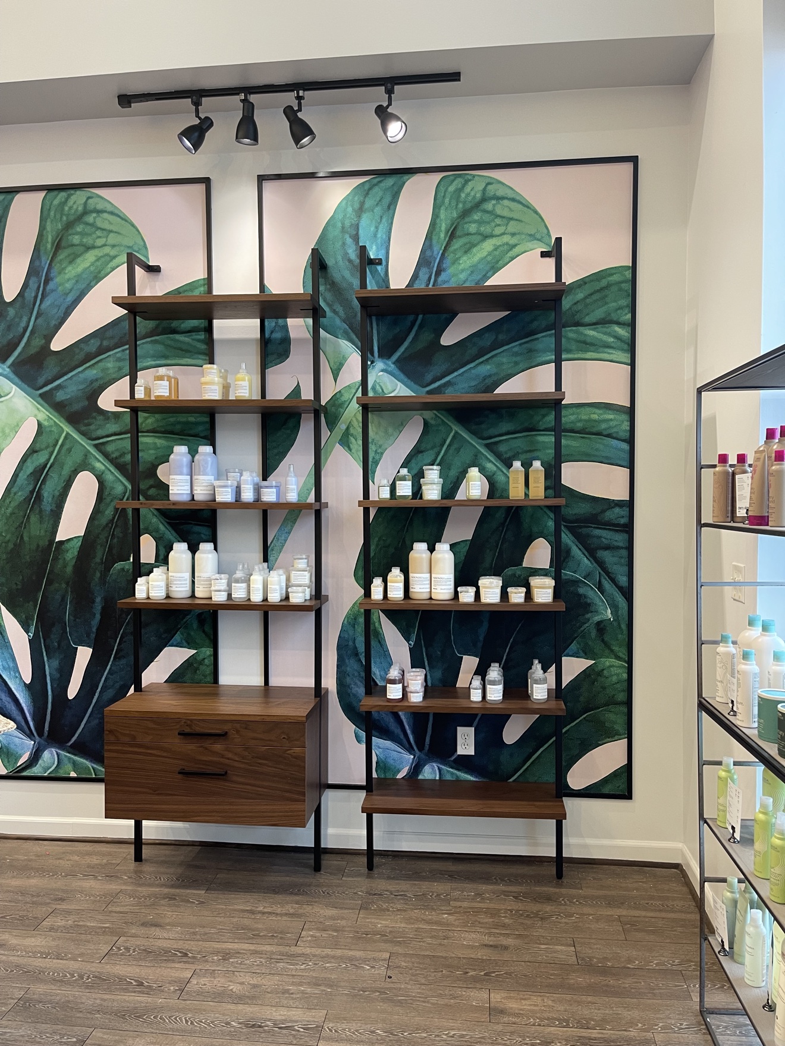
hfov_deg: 53.1
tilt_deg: -3.4
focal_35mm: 26
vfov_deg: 67.3
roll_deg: -0.1
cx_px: 392
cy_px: 523
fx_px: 786
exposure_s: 1/60
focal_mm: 5.1
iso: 125
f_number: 1.6
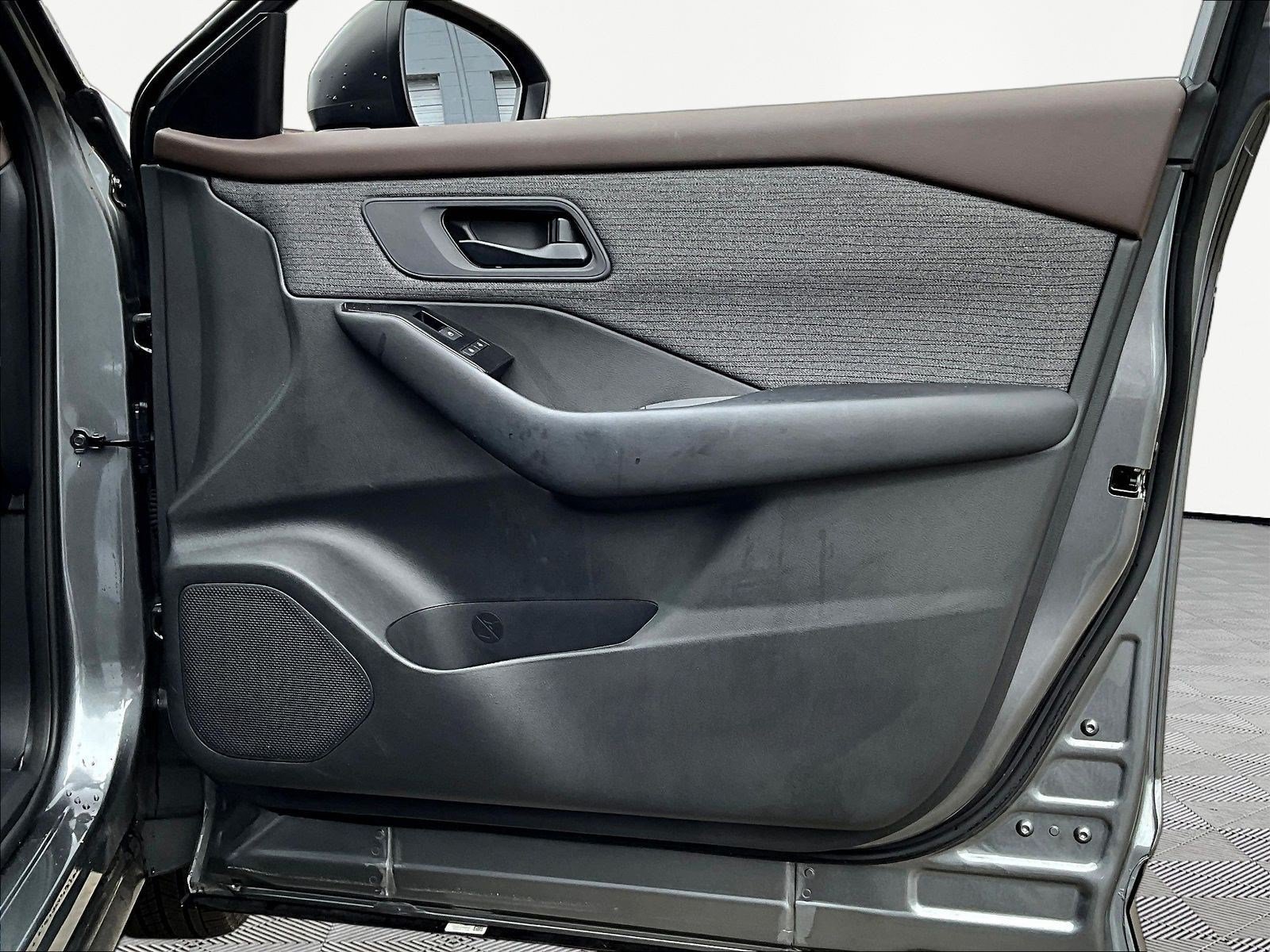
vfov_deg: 48.2
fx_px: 1064
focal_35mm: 29
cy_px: 476
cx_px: 635
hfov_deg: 61.7
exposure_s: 1/122
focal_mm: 3
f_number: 1.8
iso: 25
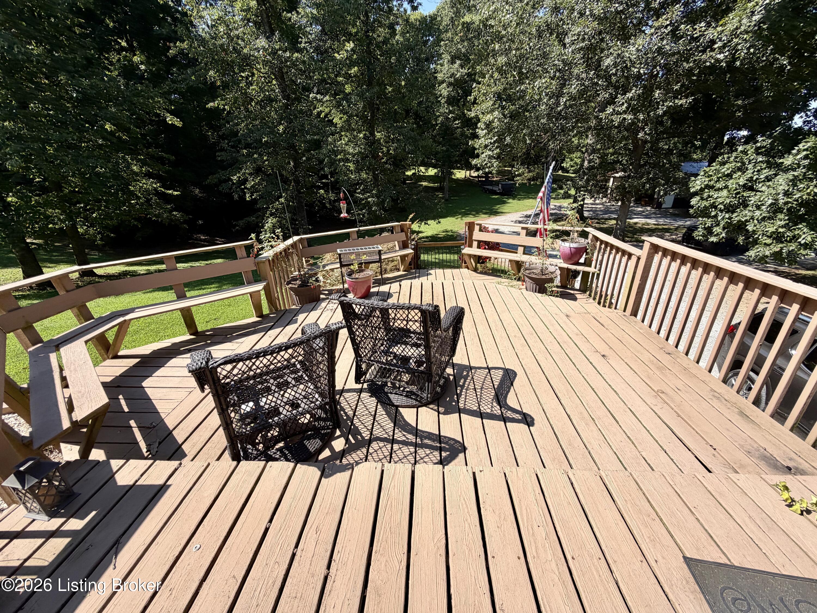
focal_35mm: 14
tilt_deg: -22.9
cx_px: 408
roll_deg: -0.1
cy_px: 306
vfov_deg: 85.7
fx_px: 330
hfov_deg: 102.1
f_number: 2.2
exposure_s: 1/770
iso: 32
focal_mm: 2.22
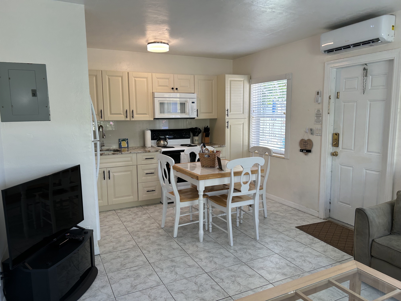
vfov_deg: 53.1
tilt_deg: -7.4
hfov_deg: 67.3
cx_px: 200
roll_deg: +1.0
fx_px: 301
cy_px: 150
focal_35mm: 26
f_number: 1.5
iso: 50
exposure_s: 1/122
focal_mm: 5.7
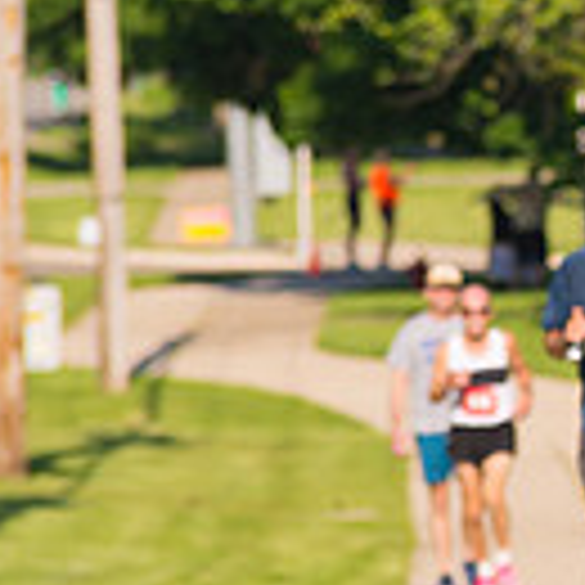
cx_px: 1012
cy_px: 313
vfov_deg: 2.3
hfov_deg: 2.3
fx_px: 14455
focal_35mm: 756
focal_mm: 200
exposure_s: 1/2000
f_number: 5.6
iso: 400
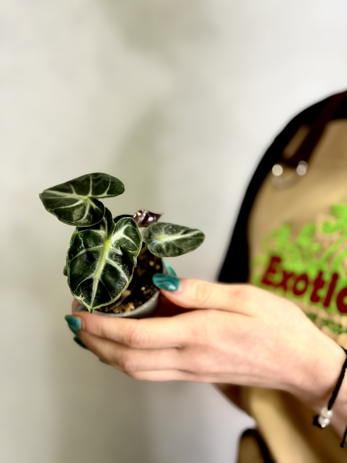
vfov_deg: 39.7
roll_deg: -2.4
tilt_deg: -8.8
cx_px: 174
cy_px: 232
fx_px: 642
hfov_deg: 30.3
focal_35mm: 48
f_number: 1.78
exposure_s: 1/128
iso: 50
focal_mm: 6.76
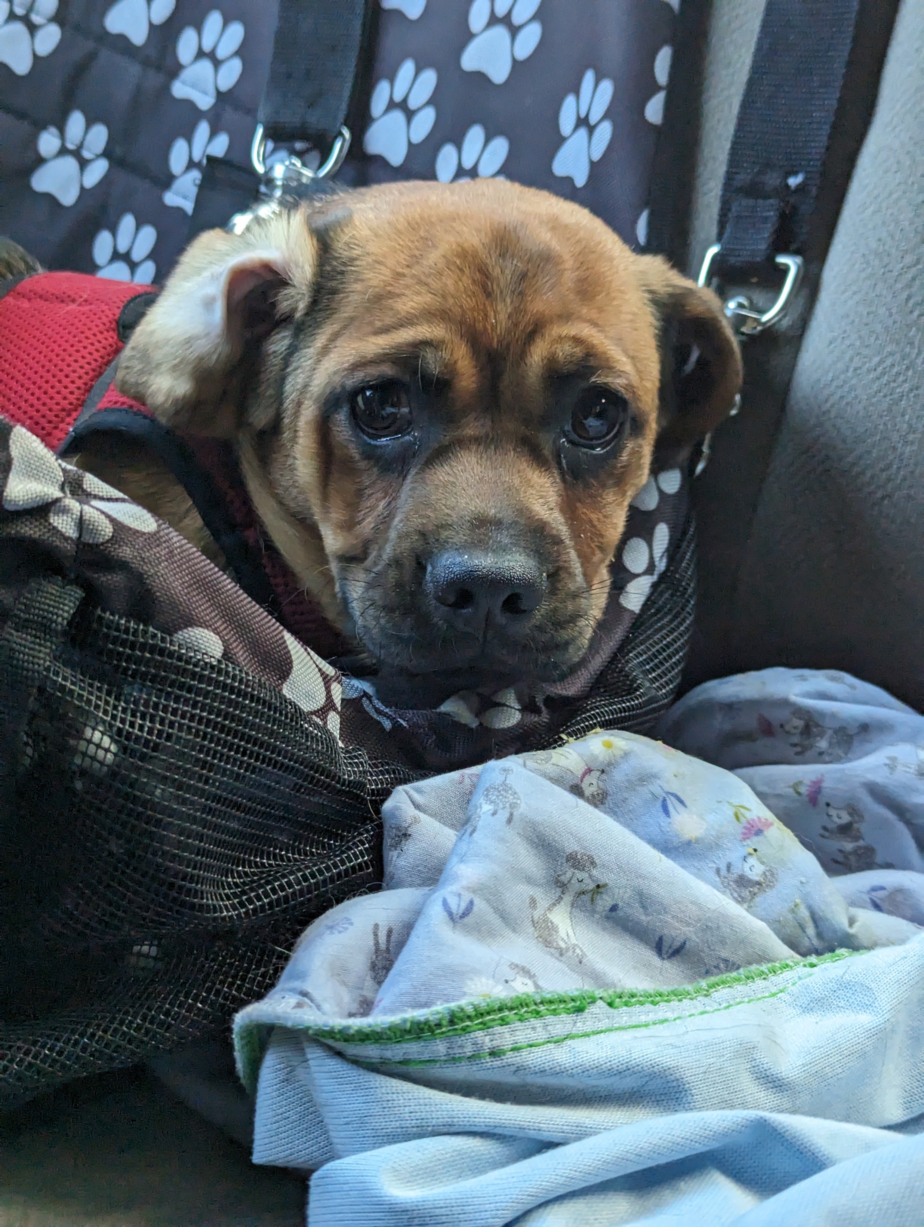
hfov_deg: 30.3
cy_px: 614
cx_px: 462
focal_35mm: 48
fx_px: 1704
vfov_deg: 39.6
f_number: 1.85
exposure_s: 1/367
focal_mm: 6.81
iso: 835
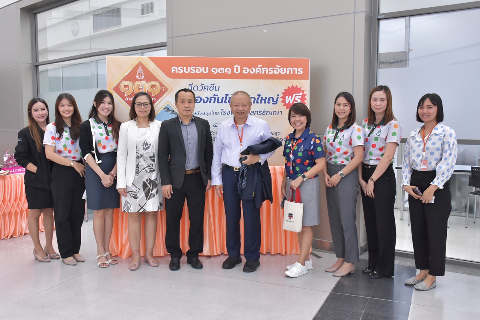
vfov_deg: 38.4
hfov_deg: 55.1
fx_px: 460
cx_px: 240
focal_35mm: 34
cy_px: 160
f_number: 5.6
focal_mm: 23
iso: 1600
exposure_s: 1/40
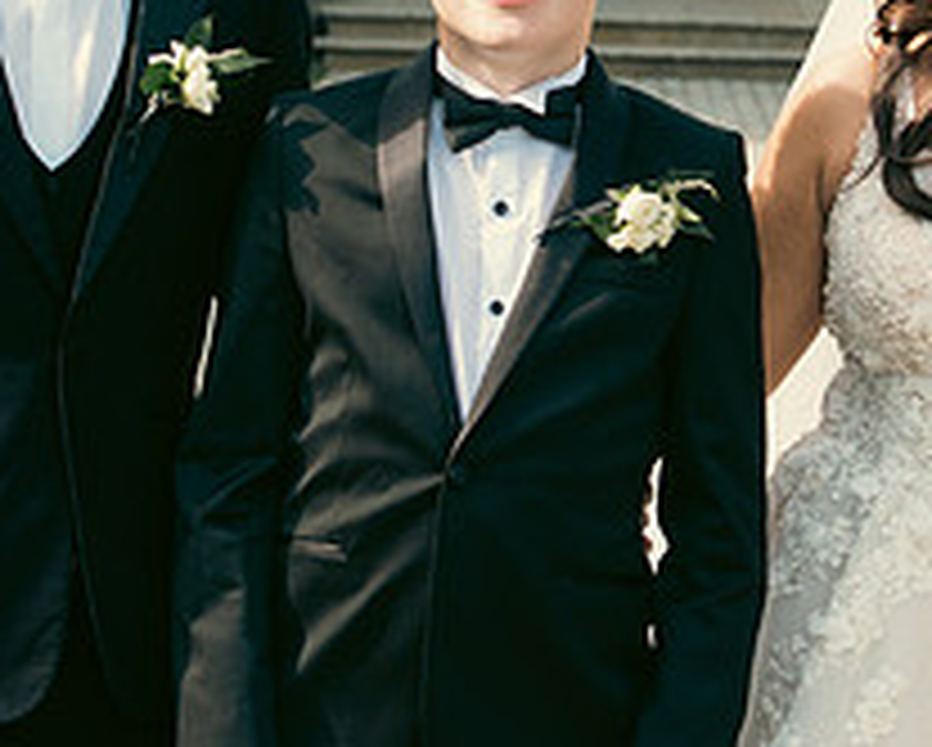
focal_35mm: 200
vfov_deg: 7.7
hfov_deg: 9.6
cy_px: 146
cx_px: 905
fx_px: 5522
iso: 250
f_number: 5
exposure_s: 1/320
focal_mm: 51
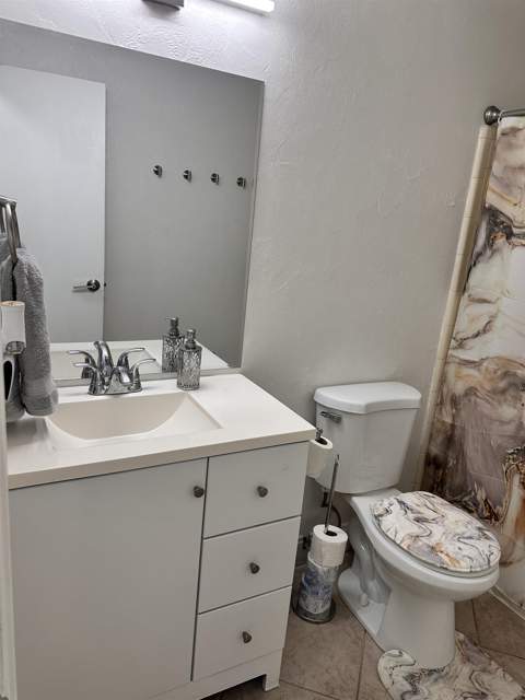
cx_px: 262
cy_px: 350
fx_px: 485
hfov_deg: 56.8
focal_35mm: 24
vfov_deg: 71.6
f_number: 1.78
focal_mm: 6.86
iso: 160
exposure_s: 1/120
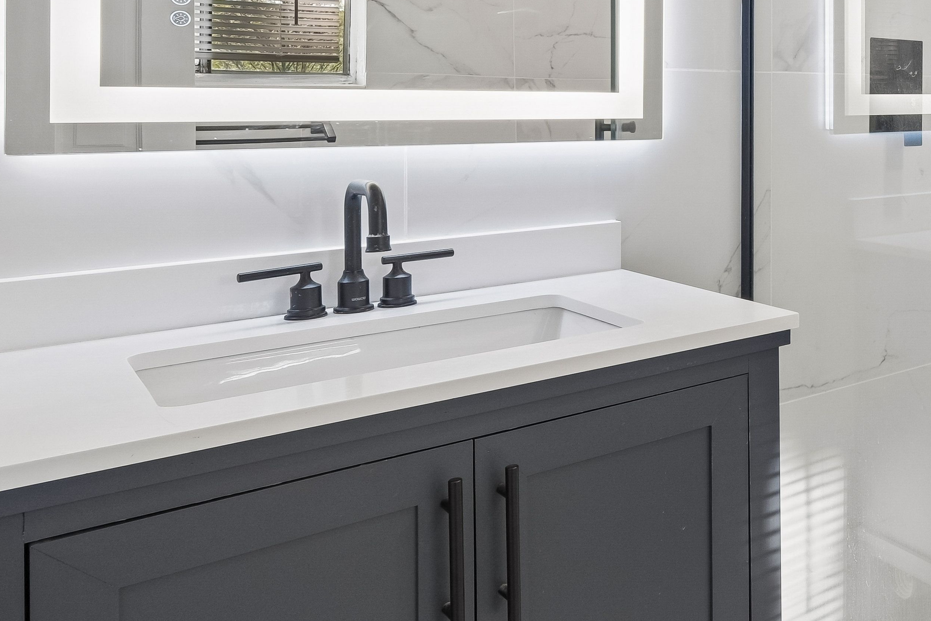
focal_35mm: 37
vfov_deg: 34.8
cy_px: 120
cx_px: 968
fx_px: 957
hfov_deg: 43.1
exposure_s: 1/18
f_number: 8
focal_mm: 8
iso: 200
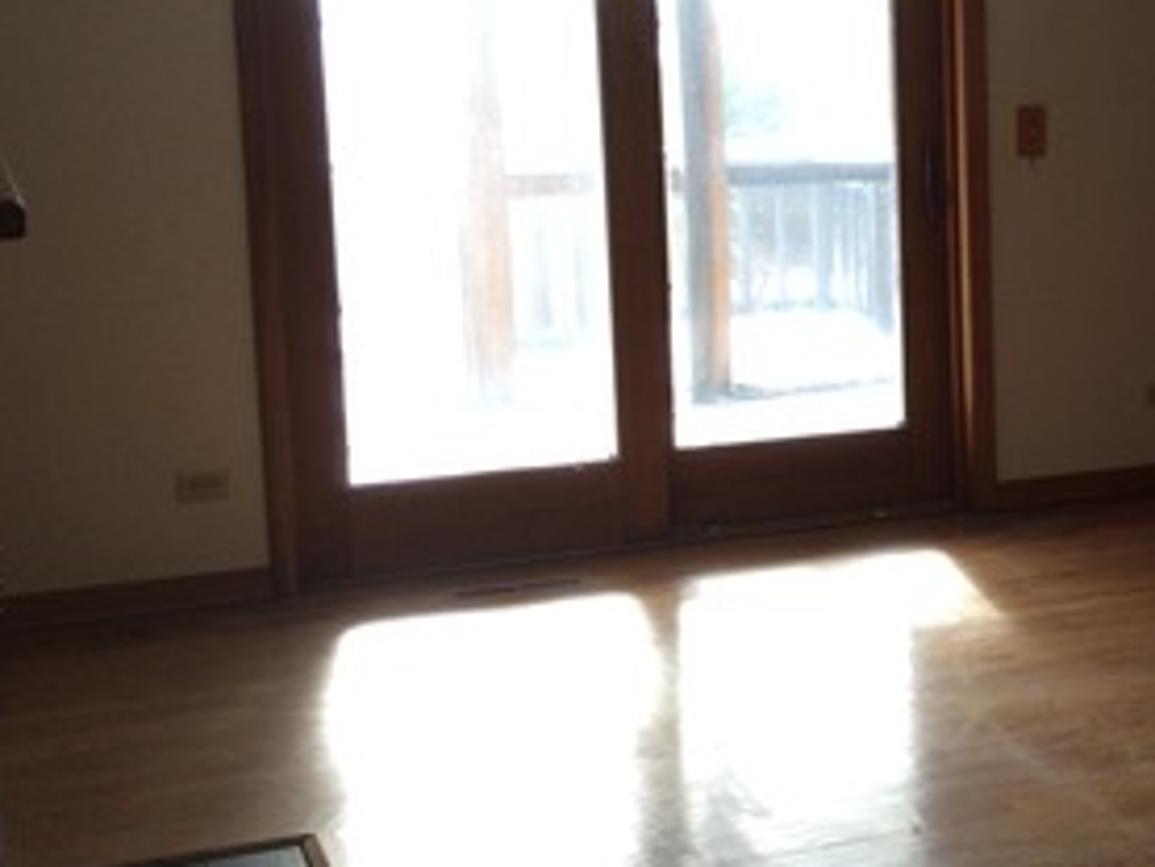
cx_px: 1297
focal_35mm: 67
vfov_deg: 21.9
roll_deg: +2.4
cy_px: 346
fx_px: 2236
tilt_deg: -7.2
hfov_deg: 26.5
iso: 40
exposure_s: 1/60
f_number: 2.2
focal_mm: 4.15
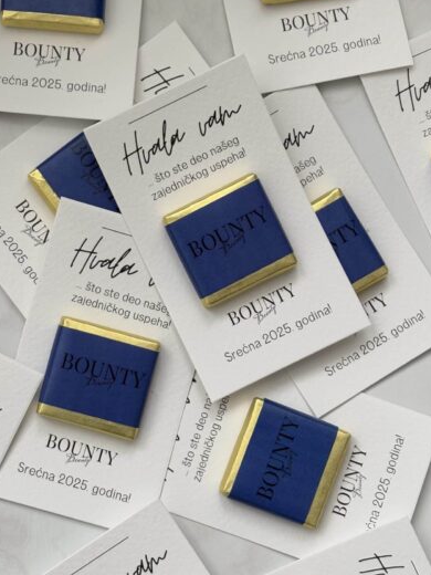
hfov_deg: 18.4
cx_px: 129
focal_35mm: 80
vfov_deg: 24.4
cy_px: 292
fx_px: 1328
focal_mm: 5.96
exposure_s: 1/60
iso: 125
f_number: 1.6
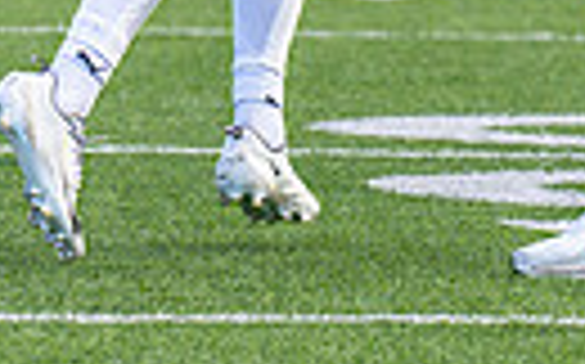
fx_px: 15675
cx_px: 536
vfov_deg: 1.3
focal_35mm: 984
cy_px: -369
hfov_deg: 2.1
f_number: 2.8
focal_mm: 153
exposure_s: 1/1600
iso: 500
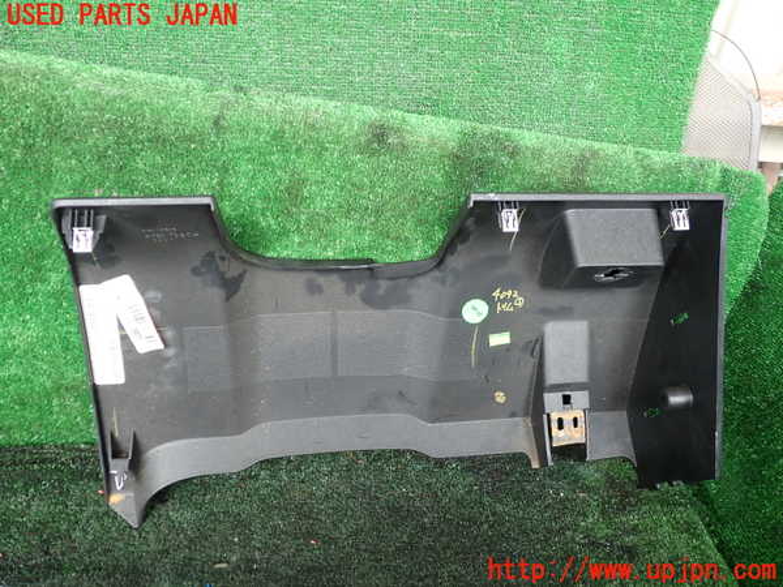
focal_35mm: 30
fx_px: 679
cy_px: 294
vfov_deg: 46.8
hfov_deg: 60.0
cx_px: 392
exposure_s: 1/40
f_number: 2.3
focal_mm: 5.4
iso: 200
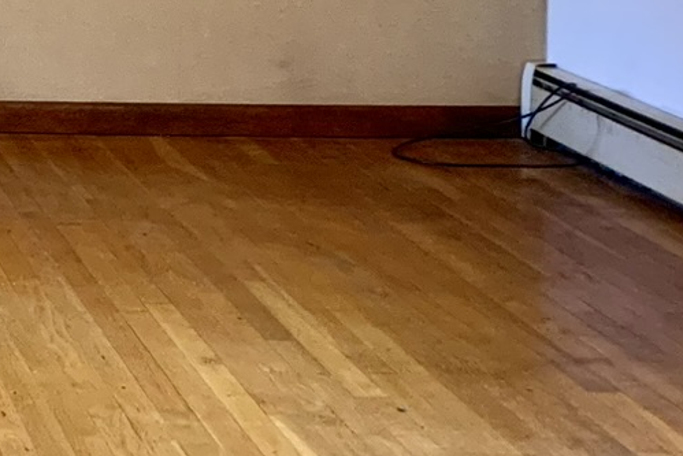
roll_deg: +0.0
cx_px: -365
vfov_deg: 11.9
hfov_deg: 16.6
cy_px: -208
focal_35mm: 111
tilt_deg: -1.8
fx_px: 2106
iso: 250
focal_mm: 4.25
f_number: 1.8
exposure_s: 1/60
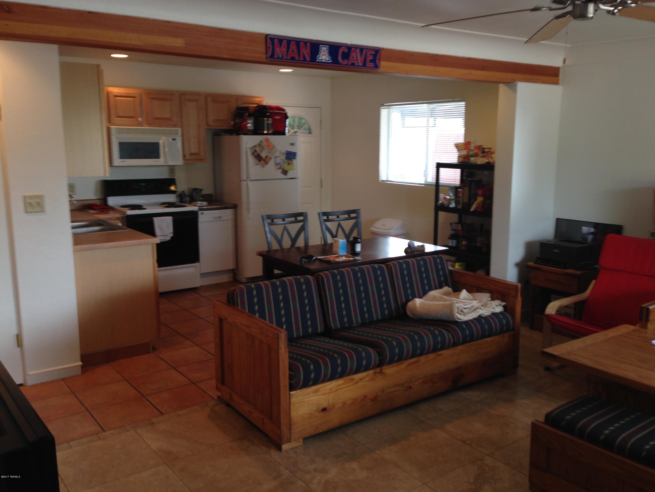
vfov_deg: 42.9
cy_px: 246
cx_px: 328
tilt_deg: -10.7
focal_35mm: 33
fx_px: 624
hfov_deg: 55.4
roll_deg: -1.1
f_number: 2.4
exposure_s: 1/20
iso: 64
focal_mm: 4.12
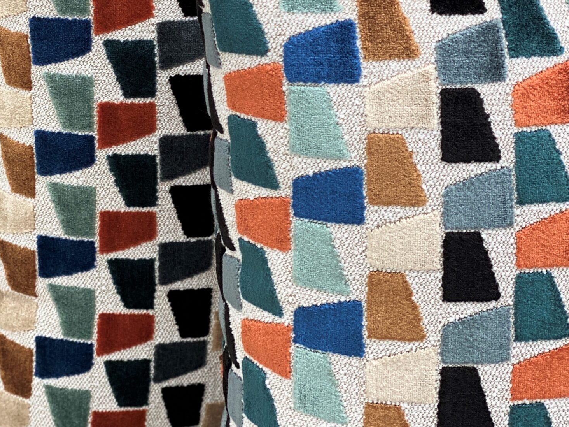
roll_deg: -4.0
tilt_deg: -29.5
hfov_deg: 21.5
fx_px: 1496
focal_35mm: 91
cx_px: 205
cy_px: -70
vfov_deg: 15.7
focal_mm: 6
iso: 32
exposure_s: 1/122
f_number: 2
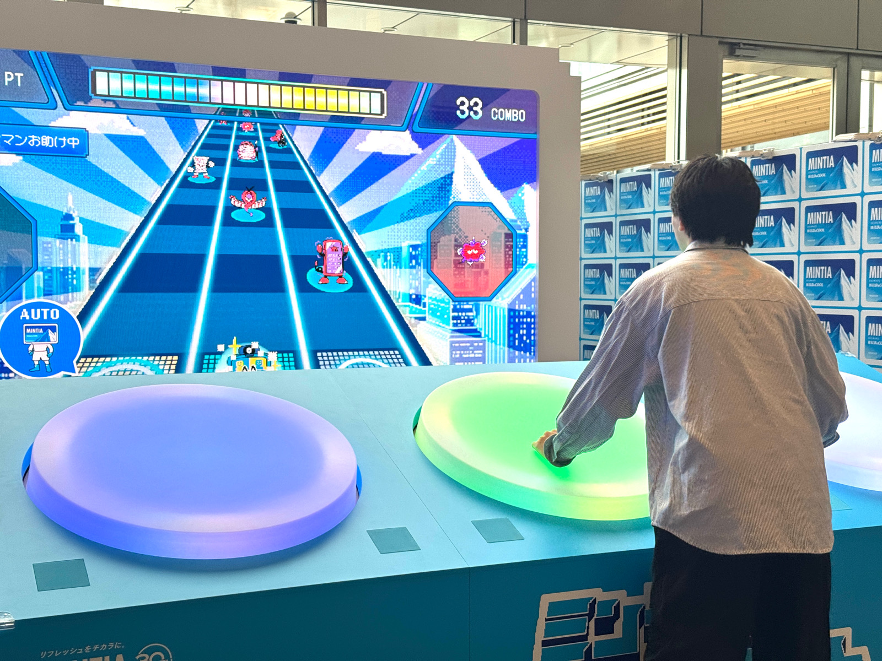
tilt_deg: -3.3
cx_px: 441
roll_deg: +0.2
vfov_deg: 30.3
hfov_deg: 39.7
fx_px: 1223
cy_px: 330
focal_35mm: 48
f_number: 1.78
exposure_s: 1/120
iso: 50
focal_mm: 6.76
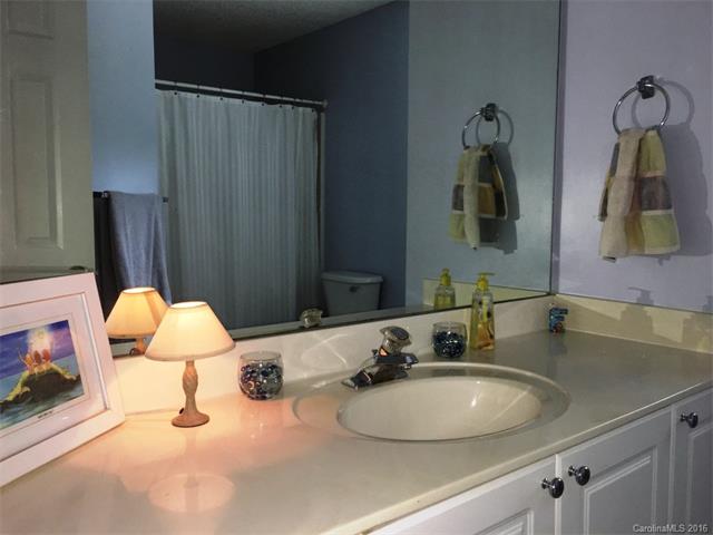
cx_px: 356
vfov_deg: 48.2
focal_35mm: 29
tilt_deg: -3.6
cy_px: 268
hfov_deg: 61.7
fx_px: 597
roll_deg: -0.2
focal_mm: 4.15
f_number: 2.2
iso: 50
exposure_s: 1/30
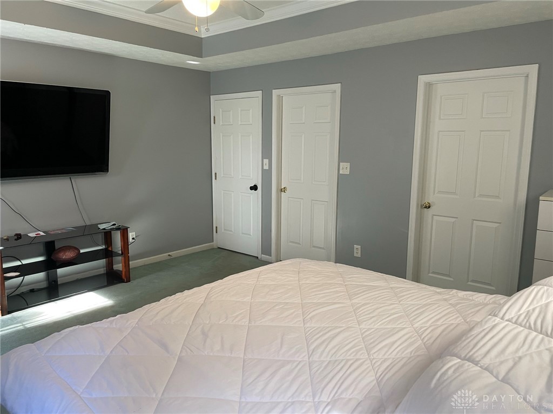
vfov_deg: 53.1
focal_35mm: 26
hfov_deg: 67.3
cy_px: 207
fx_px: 415
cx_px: 276
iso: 125
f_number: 1.6
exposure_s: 1/77
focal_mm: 4.2
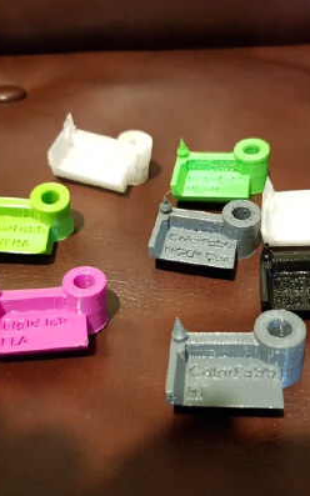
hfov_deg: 34.4
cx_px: 177
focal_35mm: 37
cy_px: 249
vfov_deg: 52.8
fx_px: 500
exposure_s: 1/10
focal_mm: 4.3
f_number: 1.7
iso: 400
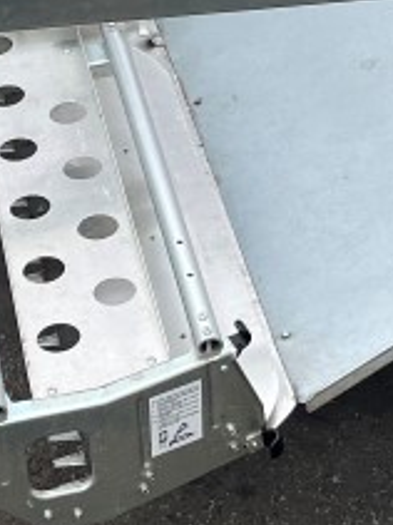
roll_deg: -1.1
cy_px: 134
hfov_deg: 11.7
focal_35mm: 126
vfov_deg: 15.6
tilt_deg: -35.4
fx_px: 1909
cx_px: 328
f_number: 1.6
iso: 50
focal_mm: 5.1
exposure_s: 1/1802
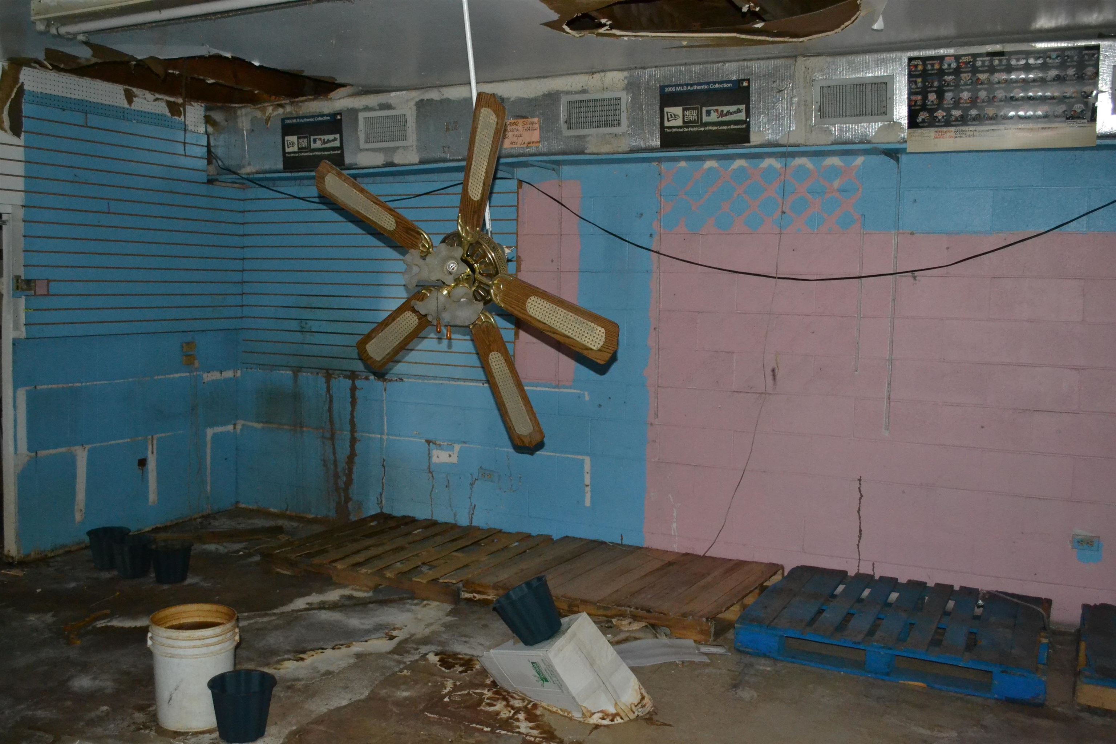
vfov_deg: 40.0
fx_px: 1023
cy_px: 372
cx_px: 558
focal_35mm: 33
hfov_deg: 57.2
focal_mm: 22
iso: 3200
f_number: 3.8
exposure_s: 1/60
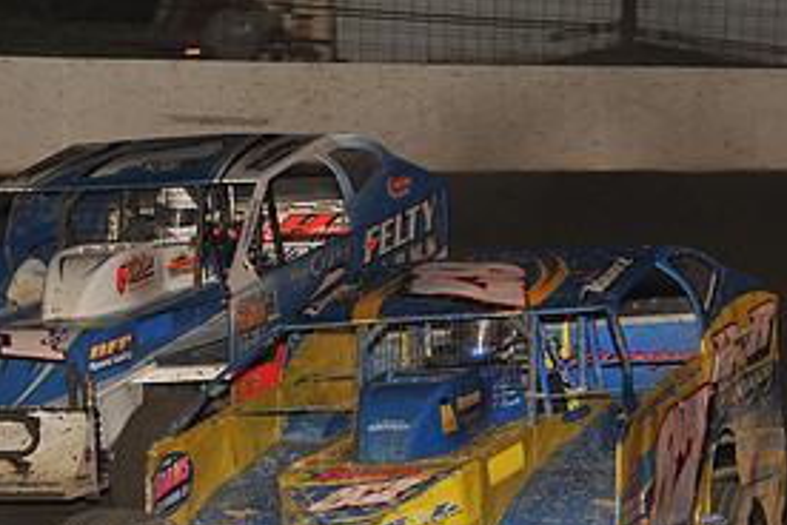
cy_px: 362
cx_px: 297
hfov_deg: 8.2
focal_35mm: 252
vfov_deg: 5.5
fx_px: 5509
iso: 1250
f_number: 6.3
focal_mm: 120
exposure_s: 1/320
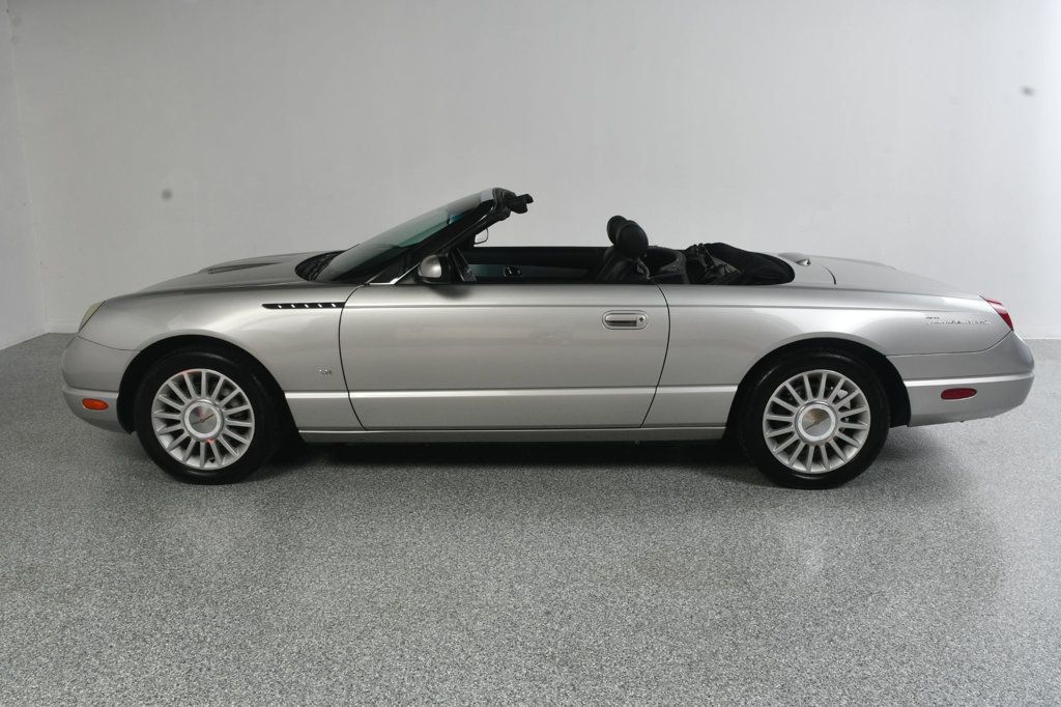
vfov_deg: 43.6
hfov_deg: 61.9
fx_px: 884
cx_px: 530
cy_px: 354
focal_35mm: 30
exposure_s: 1/160
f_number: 13
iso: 100
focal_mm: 20
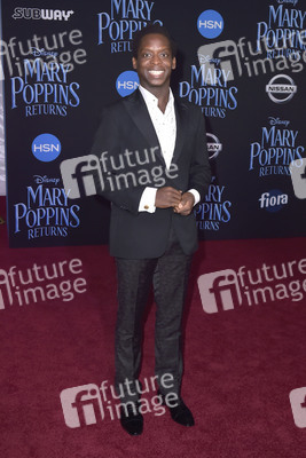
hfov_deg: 33.4
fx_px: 510
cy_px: 229
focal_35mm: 40
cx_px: 153
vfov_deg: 48.4
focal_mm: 40
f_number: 6.3
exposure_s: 1/250
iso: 400
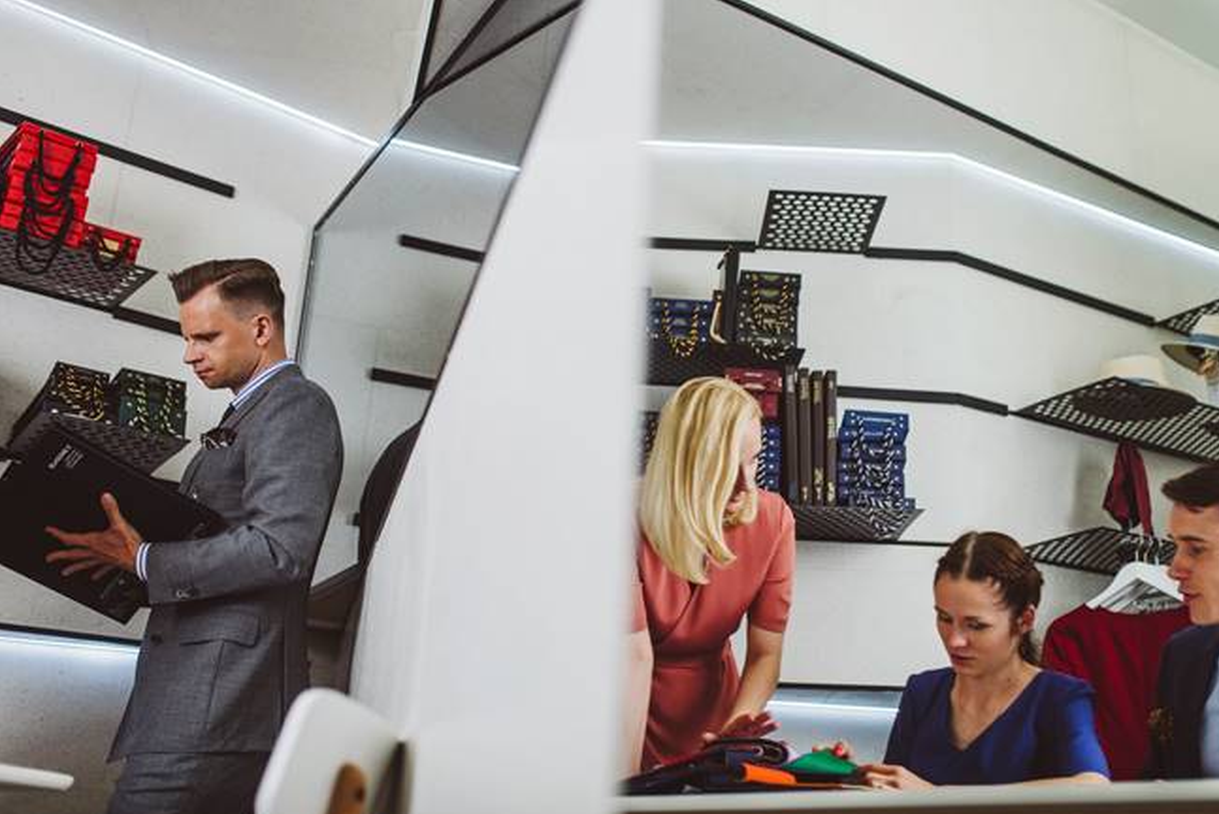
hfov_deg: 48.3
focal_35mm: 40
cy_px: 403
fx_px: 1355
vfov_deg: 33.4
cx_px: 695
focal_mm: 35
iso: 125
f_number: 2
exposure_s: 1/200
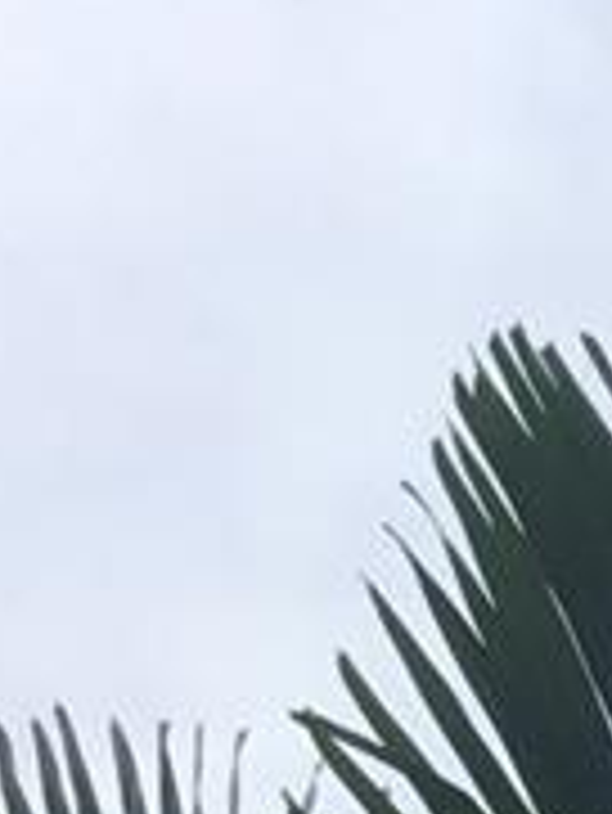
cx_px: 1562
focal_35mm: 205
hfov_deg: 6.8
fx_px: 4827
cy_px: 2496
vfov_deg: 8.1
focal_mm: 3.3
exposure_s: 1/539
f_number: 2.4
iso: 25
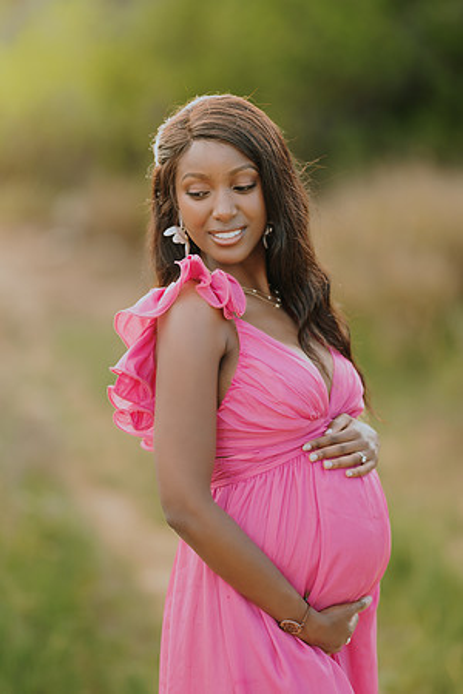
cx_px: 232
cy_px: 347
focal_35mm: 135
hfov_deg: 10.2
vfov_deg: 15.2
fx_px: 2604
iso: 50
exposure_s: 1/400
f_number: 1.8
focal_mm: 135
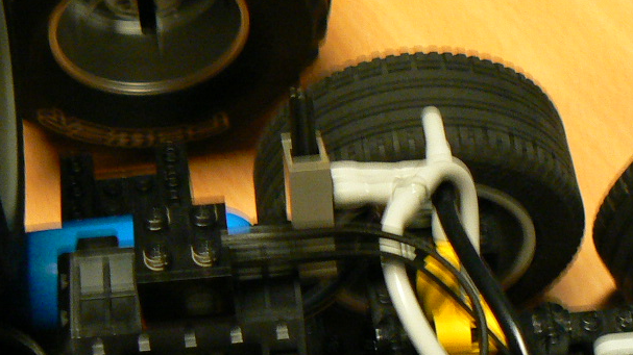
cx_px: 313
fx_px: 1426
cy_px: 443
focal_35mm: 85
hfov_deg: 25.0
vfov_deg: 13.7
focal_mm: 6
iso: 200
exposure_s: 1/15
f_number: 2.8
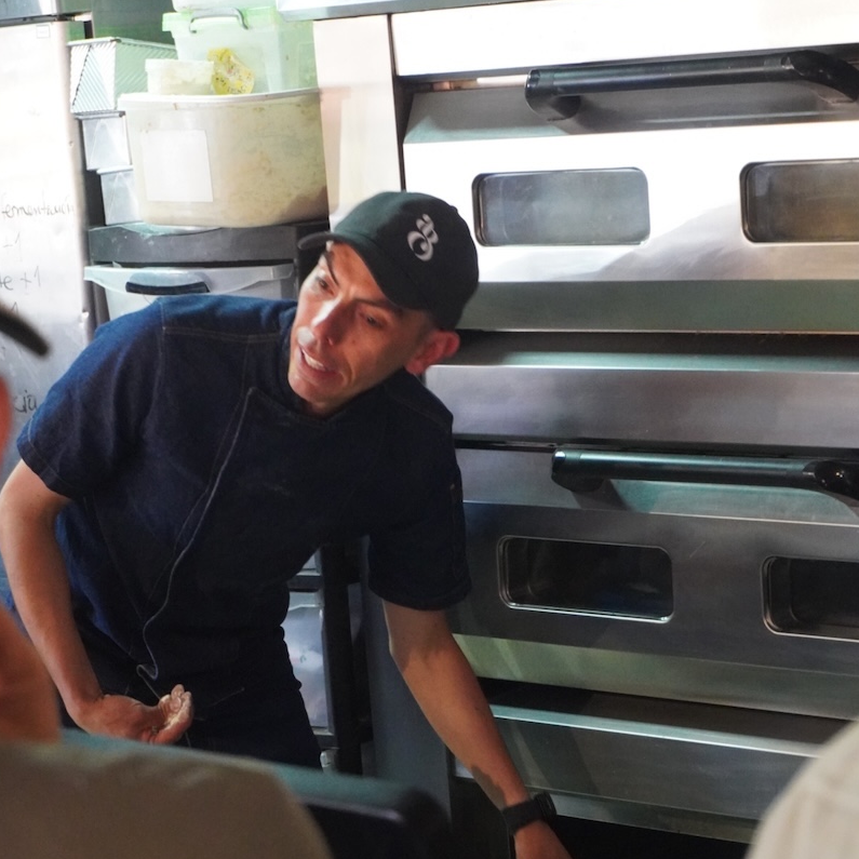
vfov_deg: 18.1
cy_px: 480
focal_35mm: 96
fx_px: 2695
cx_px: 429
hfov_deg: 18.1
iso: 6400
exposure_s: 1/125
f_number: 5.6
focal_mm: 50
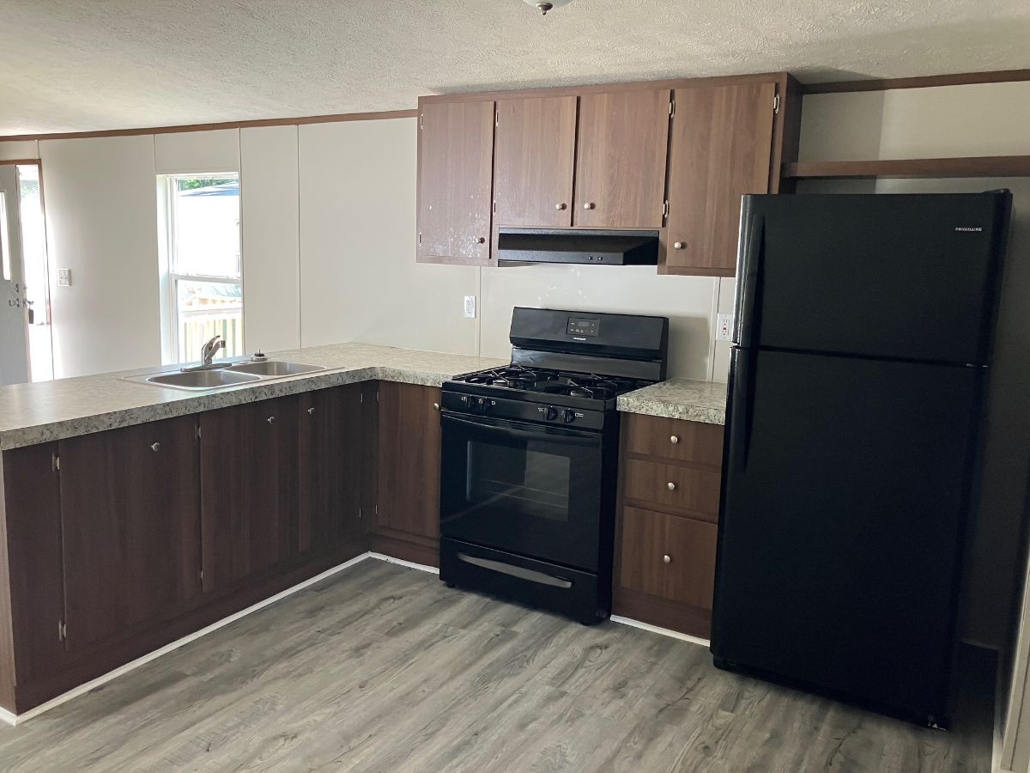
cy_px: 386
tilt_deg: -8.9
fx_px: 833
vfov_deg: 49.7
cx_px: 515
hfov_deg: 63.4
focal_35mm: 28
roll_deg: -1.8
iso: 80
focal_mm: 3.99
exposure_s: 1/67
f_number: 1.8
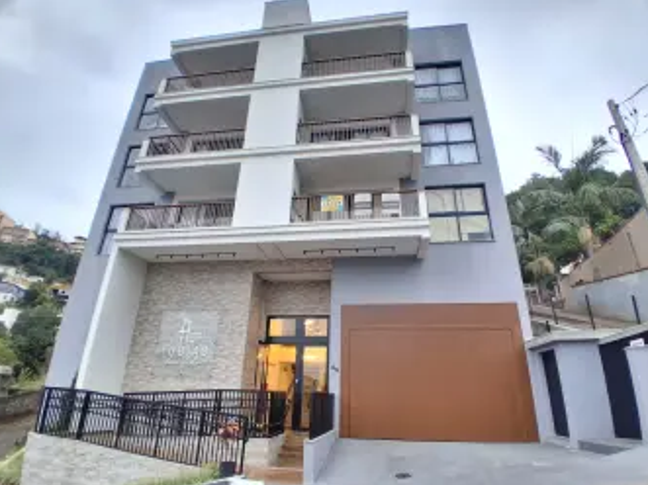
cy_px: 249
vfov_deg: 71.5
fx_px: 337
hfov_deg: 87.8
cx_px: 325
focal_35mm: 18
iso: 125
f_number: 2.2
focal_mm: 1.4
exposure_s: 1/120
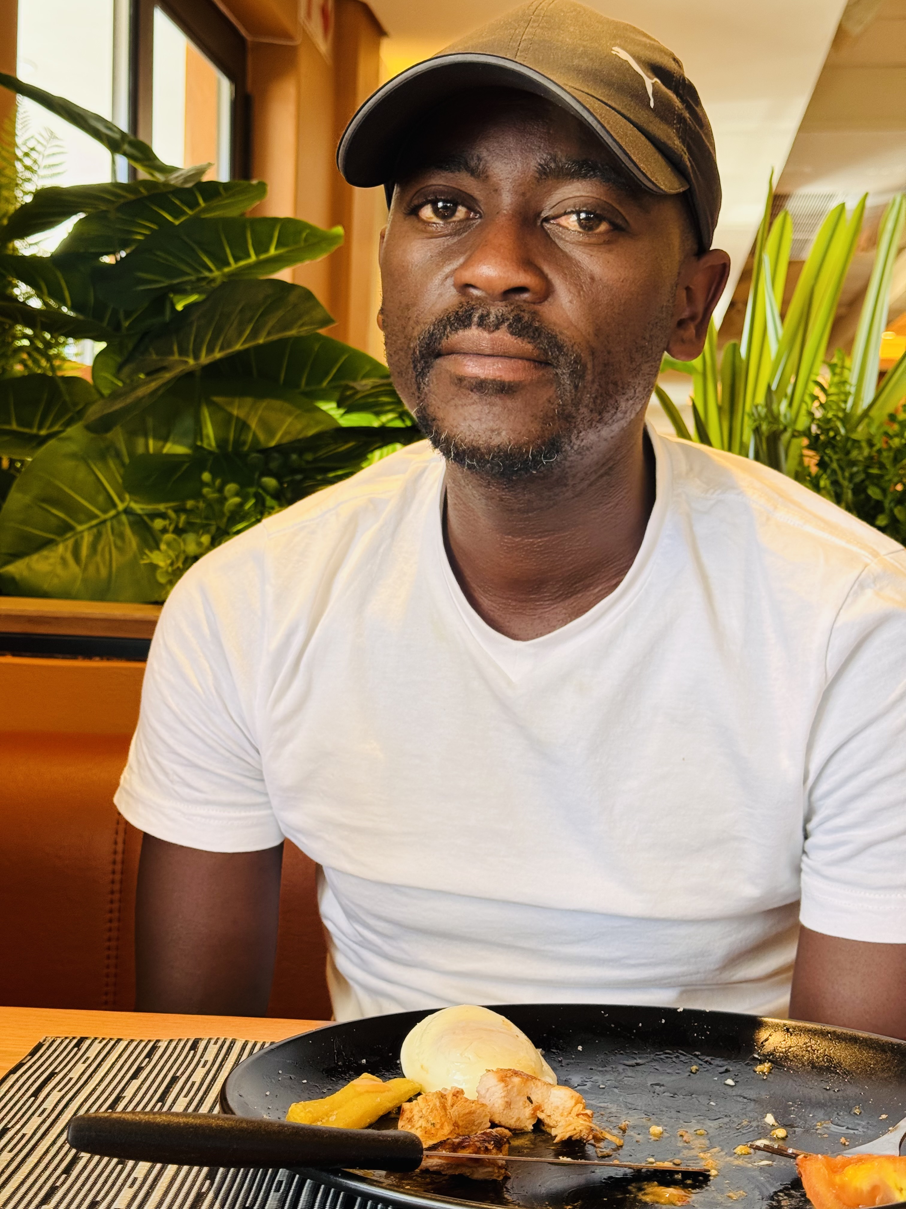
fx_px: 1675
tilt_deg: -2.3
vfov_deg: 39.7
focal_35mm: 48
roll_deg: -2.4
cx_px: 453
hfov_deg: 30.3
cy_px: 604
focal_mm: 6.76
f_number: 1.78
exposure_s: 1/50
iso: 160
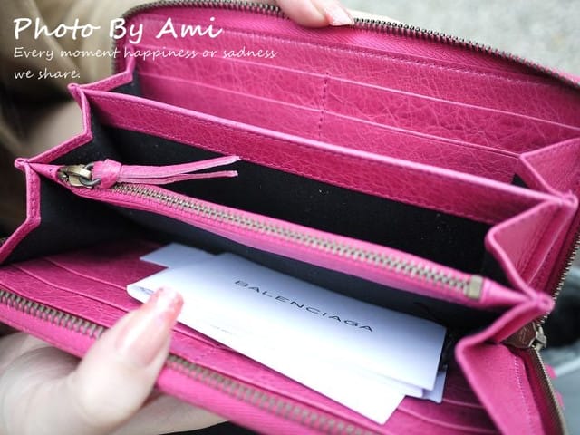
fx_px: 469
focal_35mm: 28
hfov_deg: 63.4
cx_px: 290
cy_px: 218
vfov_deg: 49.7
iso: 400
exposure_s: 1/200
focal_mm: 14
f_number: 2.5
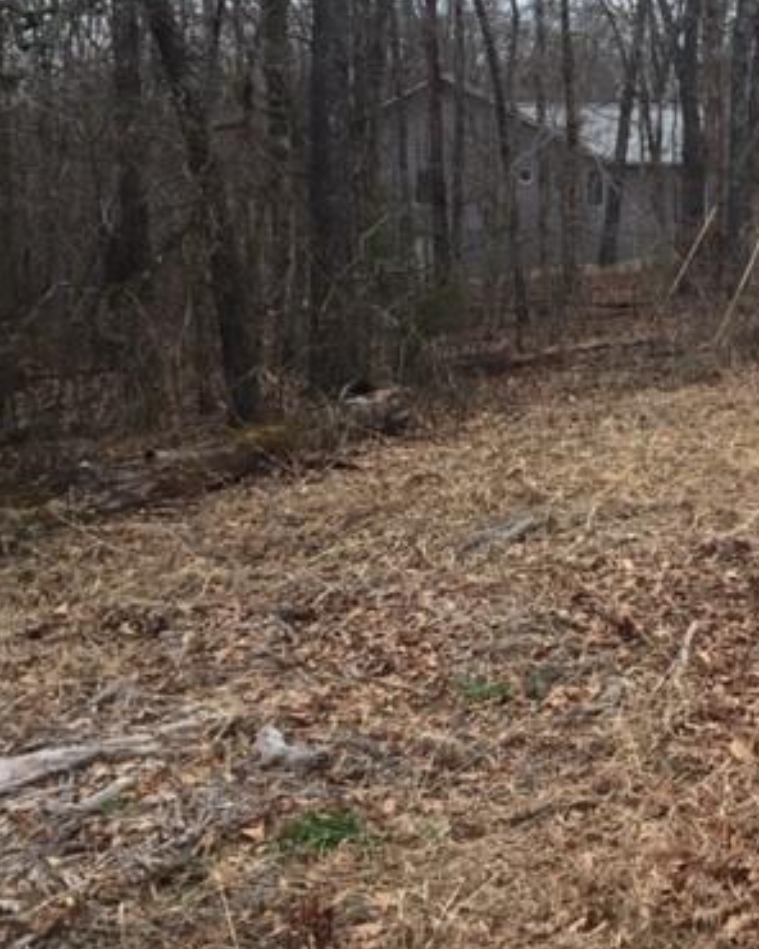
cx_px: 674
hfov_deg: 29.6
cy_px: 428
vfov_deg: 38.0
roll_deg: -1.9
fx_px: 1376
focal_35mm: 49
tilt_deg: -9.4
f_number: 2.2
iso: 40
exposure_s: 1/120
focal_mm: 4.15
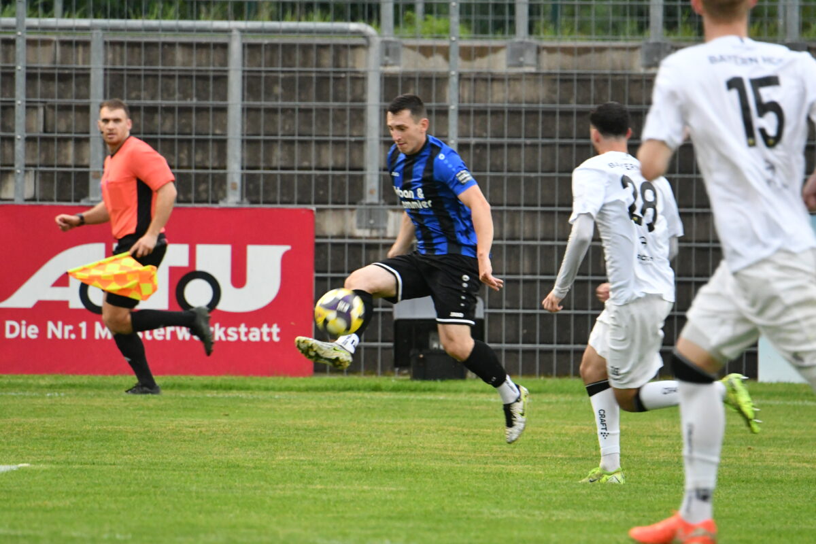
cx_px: 408
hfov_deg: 3.4
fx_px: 13599
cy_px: 272
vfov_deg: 2.3
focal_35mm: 600
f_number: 5.6
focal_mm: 400
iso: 5600
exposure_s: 1/500
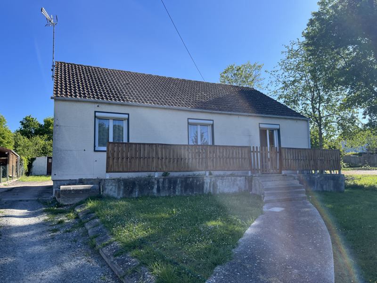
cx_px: 188
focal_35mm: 26
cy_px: 142
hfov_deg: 67.3
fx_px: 283
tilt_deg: +7.7
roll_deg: +1.5
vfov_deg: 53.1
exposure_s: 1/1923
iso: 50
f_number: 1.6
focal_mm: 5.1
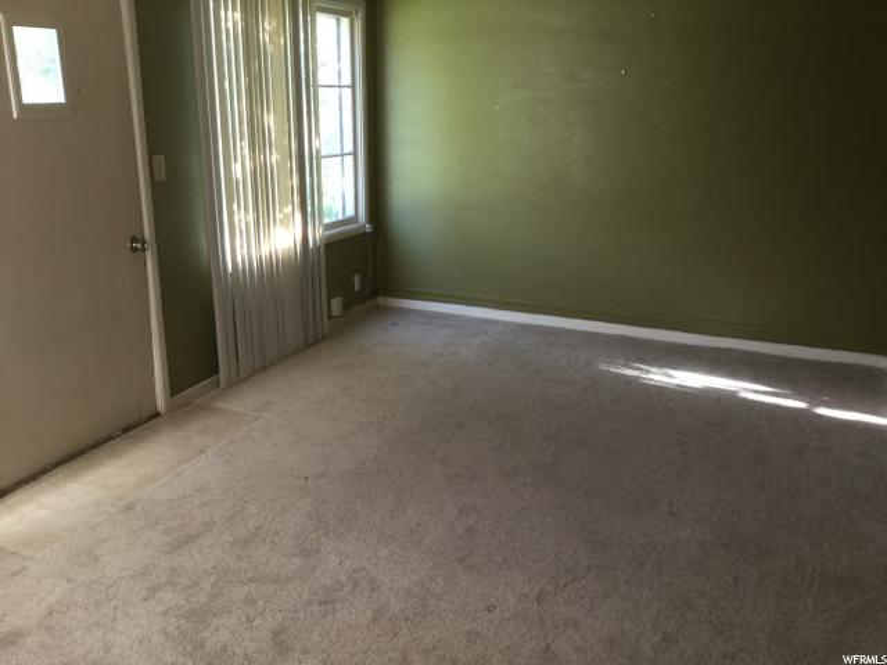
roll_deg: -0.6
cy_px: 332
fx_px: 794
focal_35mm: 31
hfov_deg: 58.4
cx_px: 444
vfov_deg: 45.4
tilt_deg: -16.2
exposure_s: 1/30
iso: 80
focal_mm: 3.3
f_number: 2.4
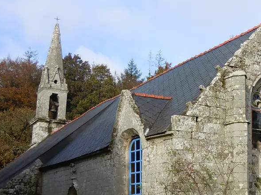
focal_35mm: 65
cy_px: 125
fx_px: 490
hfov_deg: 29.6
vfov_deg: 22.5
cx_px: 177
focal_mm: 5.4
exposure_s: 1/500
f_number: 3.5
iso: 100
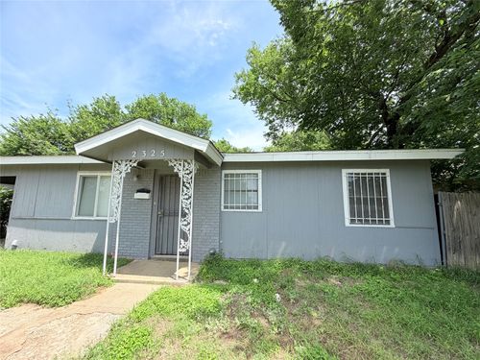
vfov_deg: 85.7
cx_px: 240
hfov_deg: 102.1
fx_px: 194
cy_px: 180
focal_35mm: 14
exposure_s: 1/770
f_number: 2.2
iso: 40
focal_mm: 2.22
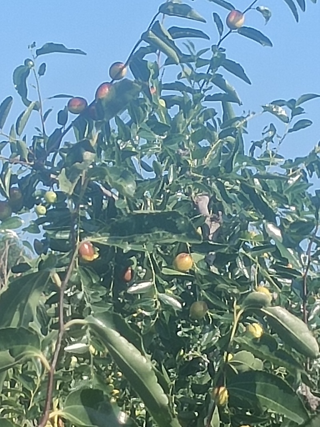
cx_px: 160
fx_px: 2552
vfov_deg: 9.6
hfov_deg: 7.2
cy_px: 214
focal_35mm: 207
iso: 100
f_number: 1.8
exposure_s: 1/445
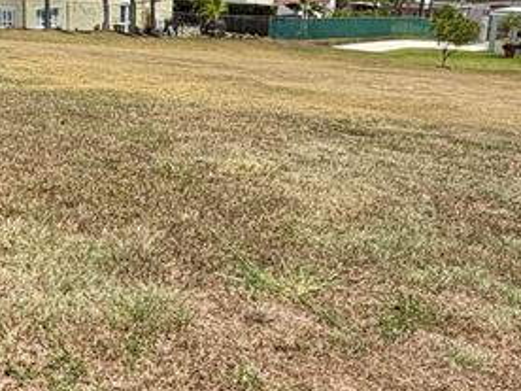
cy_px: 149
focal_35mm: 52
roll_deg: +0.6
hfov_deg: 34.8
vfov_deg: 27.9
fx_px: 783
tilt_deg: -14.5
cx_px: 57
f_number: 2.2
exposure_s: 1/942
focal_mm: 2.22
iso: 20
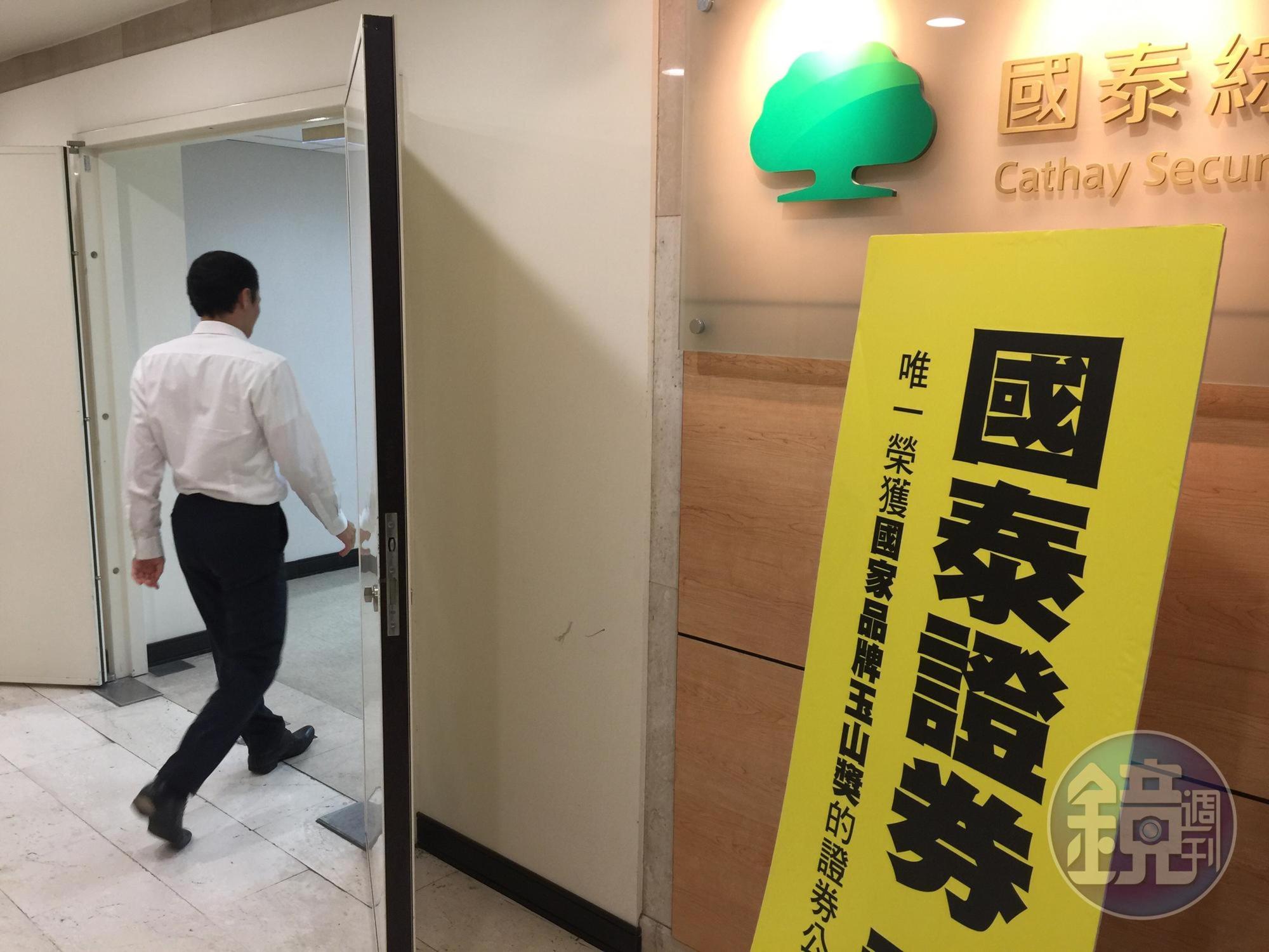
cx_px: 634
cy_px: 476
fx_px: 1063
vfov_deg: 48.2
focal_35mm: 29
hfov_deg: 61.7
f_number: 2.2
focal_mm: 4.15
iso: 40
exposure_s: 1/30
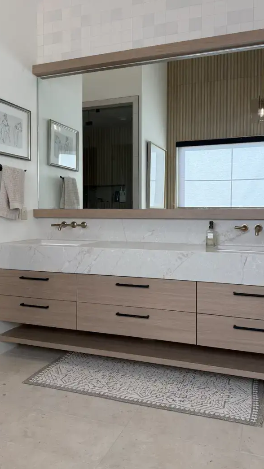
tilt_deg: -1.7
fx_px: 336
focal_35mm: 27
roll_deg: -0.5
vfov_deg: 69.9
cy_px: 227
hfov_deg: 42.6
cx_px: 162
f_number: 1.78
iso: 100
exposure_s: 1/332
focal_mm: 6.76
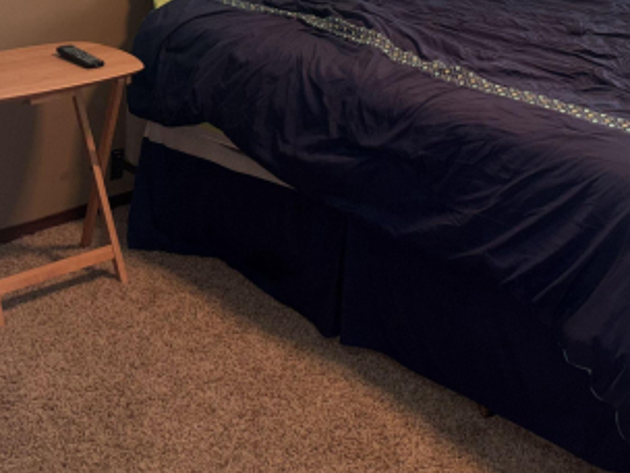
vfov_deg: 24.2
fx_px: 1037
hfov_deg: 33.5
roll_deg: -1.1
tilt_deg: -9.5
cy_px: -33
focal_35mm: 57
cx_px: 411
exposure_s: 1/15
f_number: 1.6
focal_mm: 5.96
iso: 64
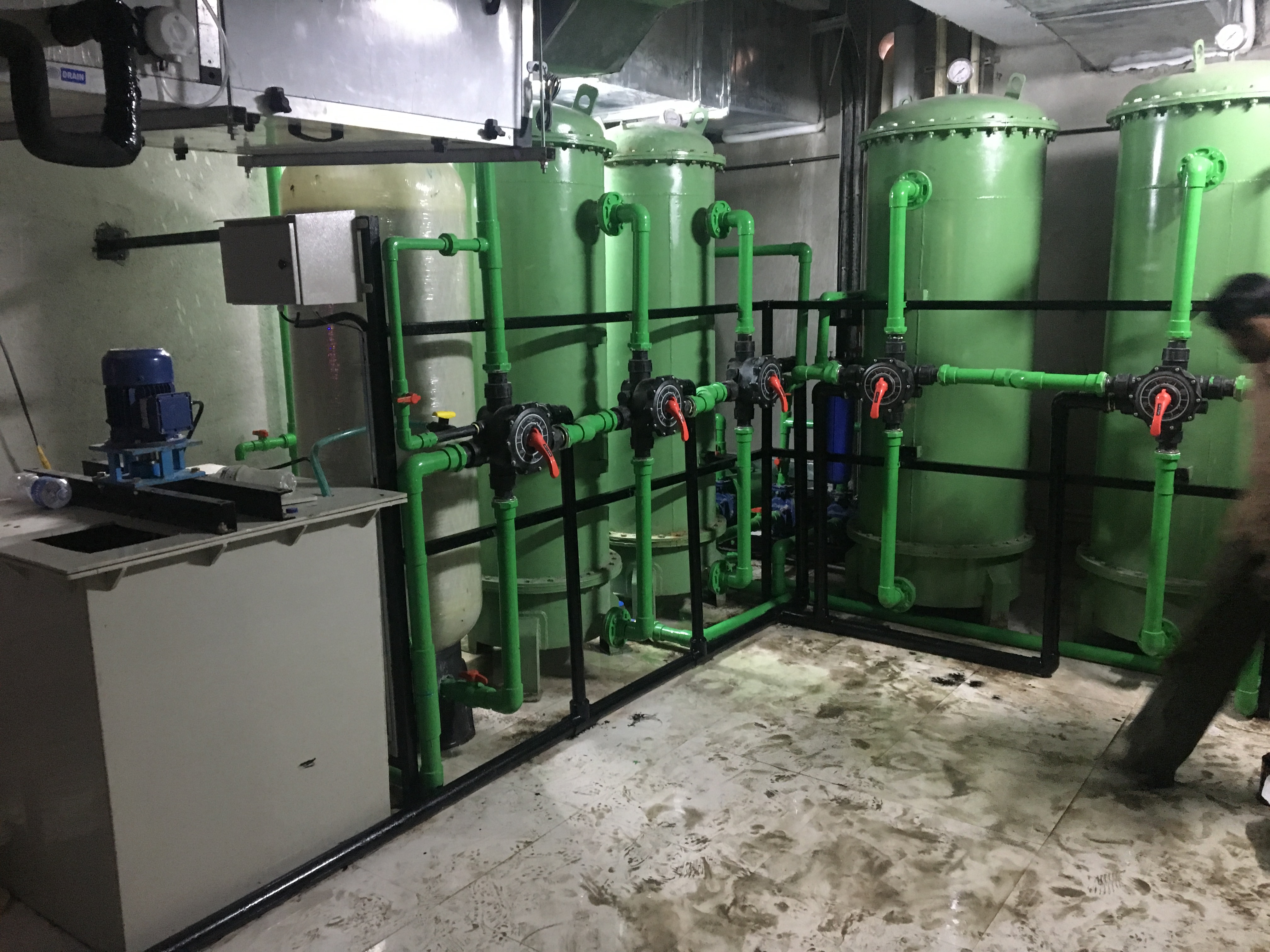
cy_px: 476
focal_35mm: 29
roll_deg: +0.8
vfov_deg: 48.2
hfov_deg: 61.7
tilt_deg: -10.0
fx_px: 1064
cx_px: 635
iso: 400
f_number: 2.2
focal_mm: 4.15
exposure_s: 1/17
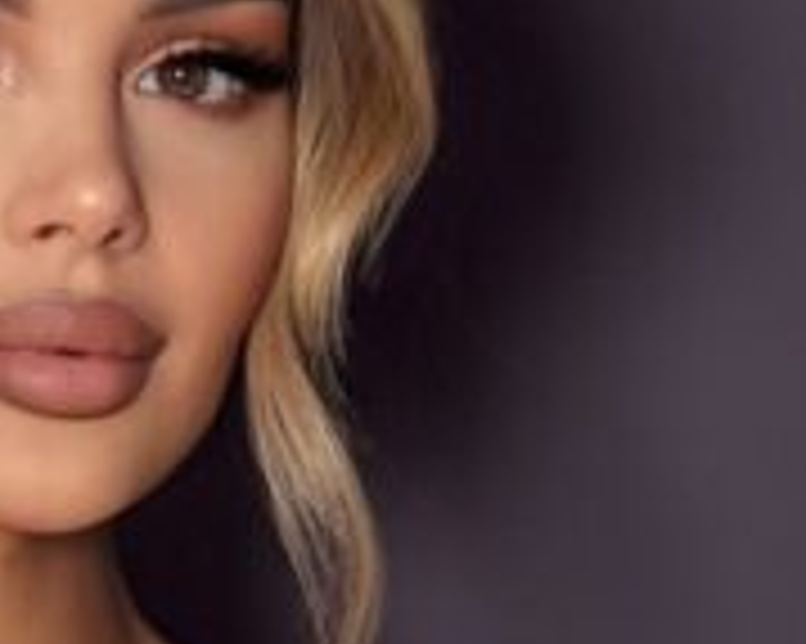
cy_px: 1678
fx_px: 6652
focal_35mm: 279
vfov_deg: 5.3
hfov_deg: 6.9
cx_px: 140
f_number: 1.78
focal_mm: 6.76
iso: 100
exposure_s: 1/60
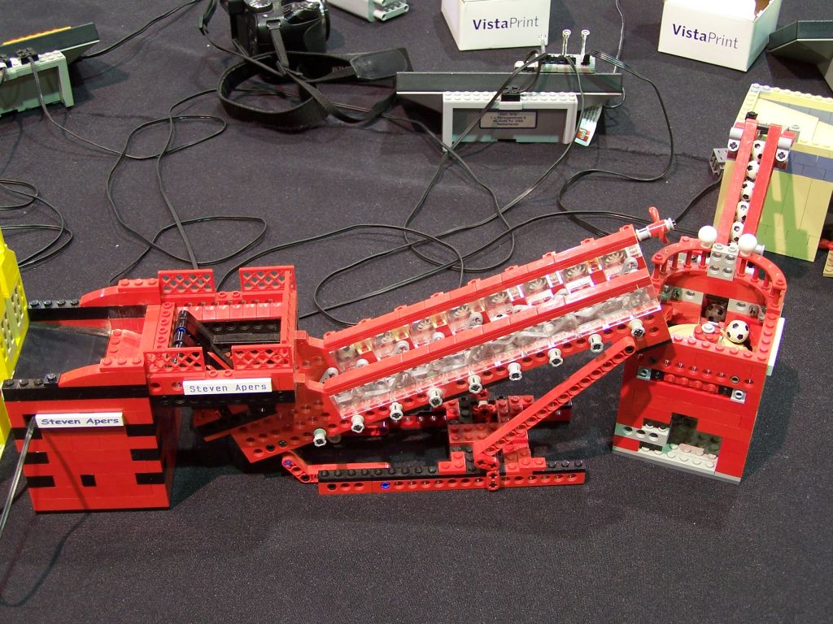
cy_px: 312
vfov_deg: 28.6
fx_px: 1227
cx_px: 416
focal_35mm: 51
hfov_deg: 37.5
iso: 80
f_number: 3
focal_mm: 8.5
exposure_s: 1/2
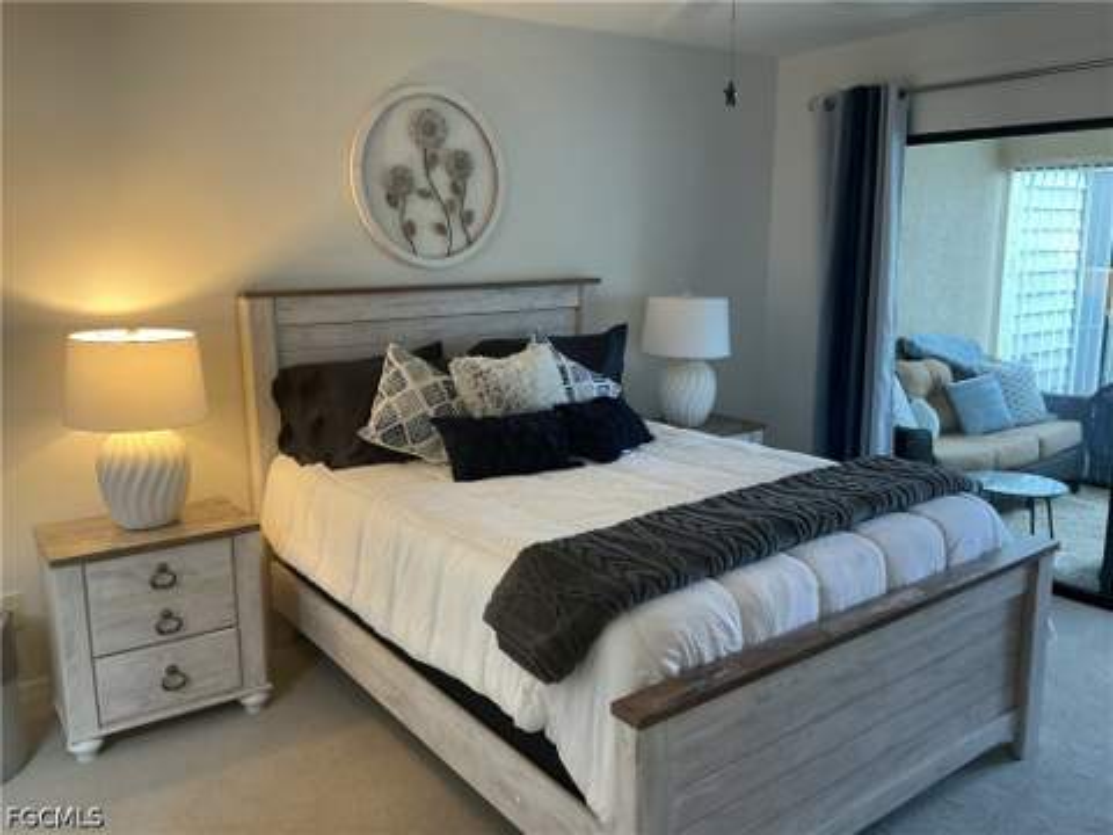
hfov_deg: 61.7
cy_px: 418
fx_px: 932
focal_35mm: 29
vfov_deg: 48.2
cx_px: 556
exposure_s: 1/60
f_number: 1.8
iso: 100
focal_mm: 3
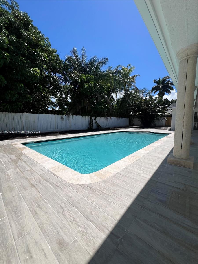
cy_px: 132
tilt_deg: -3.9
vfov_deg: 106.2
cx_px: 99
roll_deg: +0.3
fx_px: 99
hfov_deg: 89.9
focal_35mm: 13
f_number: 1.8
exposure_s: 1/3311
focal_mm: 1.57
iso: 32
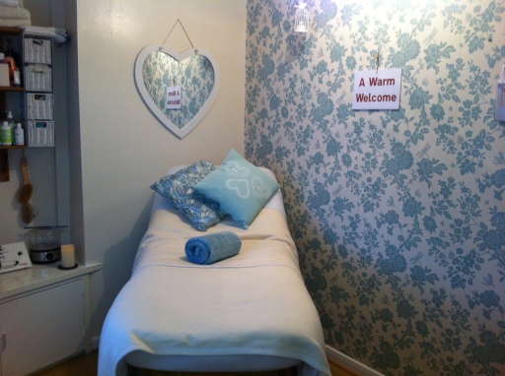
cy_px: 188
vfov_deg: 40.6
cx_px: 252
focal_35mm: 35
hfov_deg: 52.7
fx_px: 510
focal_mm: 3.85
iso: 80
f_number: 2.8
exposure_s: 1/15
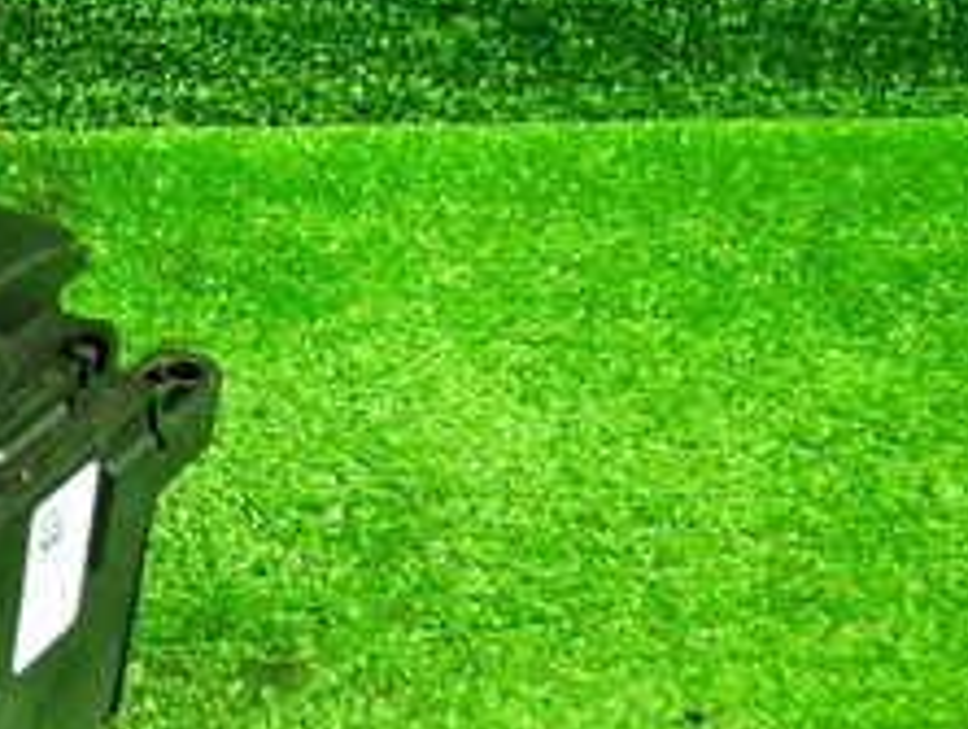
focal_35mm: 81
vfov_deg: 18.2
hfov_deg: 22.2
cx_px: -205
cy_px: 218
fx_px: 2268
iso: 500
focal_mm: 5.4
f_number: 2.3
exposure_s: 1/30
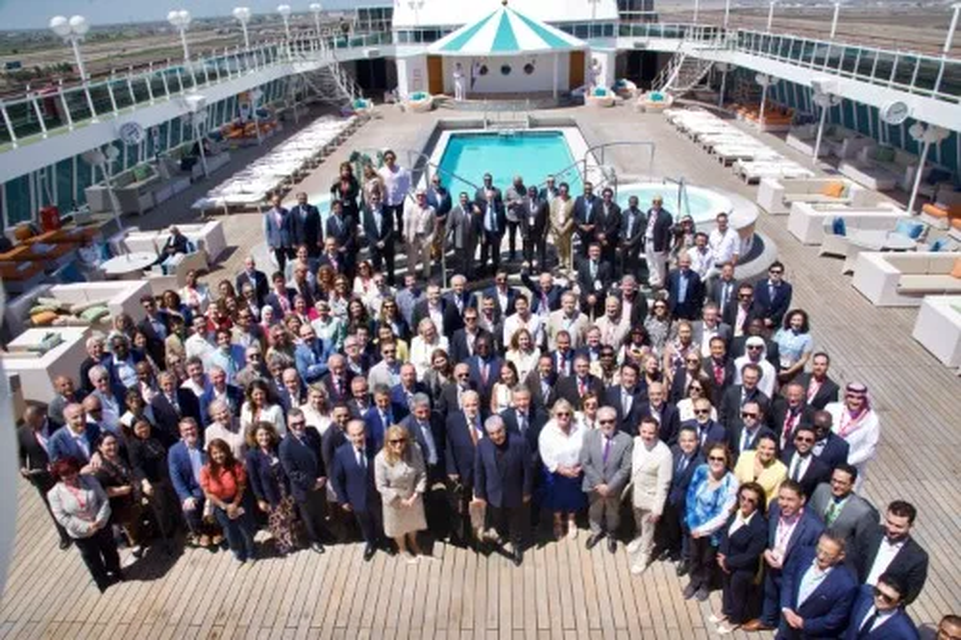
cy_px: 320
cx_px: 480
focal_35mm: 24
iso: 100
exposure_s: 1/60
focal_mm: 24
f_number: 14
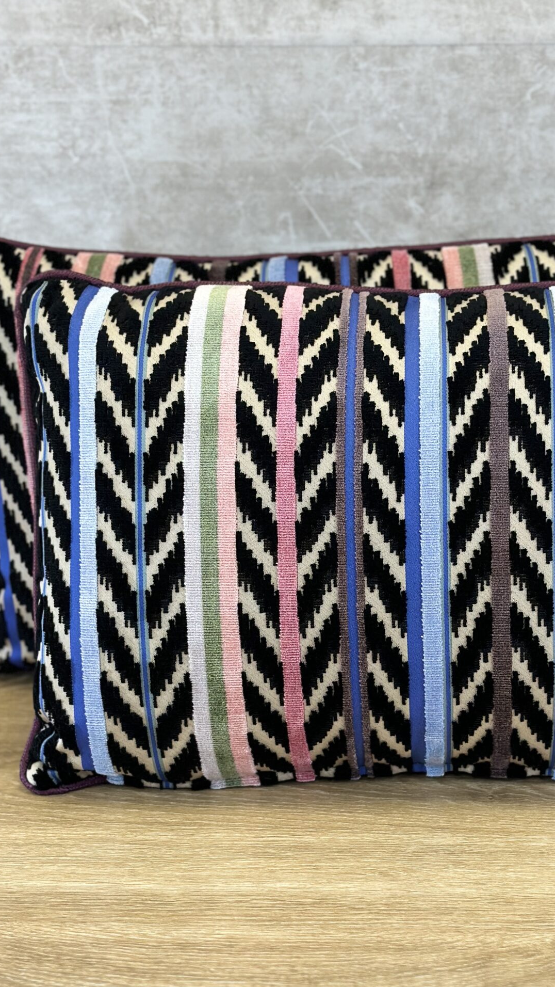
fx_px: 1831
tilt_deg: -17.6
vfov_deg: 30.1
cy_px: 533
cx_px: 374
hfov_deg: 17.2
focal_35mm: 70
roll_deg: +0.7
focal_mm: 6.86
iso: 100
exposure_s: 1/120
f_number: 1.78
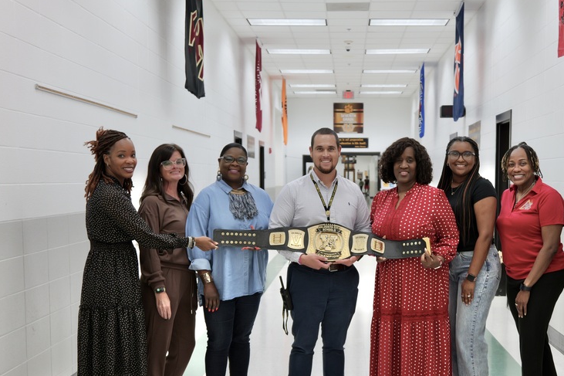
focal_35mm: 52
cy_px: 254
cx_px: 333
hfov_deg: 38.1
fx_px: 814
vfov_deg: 25.8
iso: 1250
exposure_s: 1/60
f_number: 4.6
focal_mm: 38
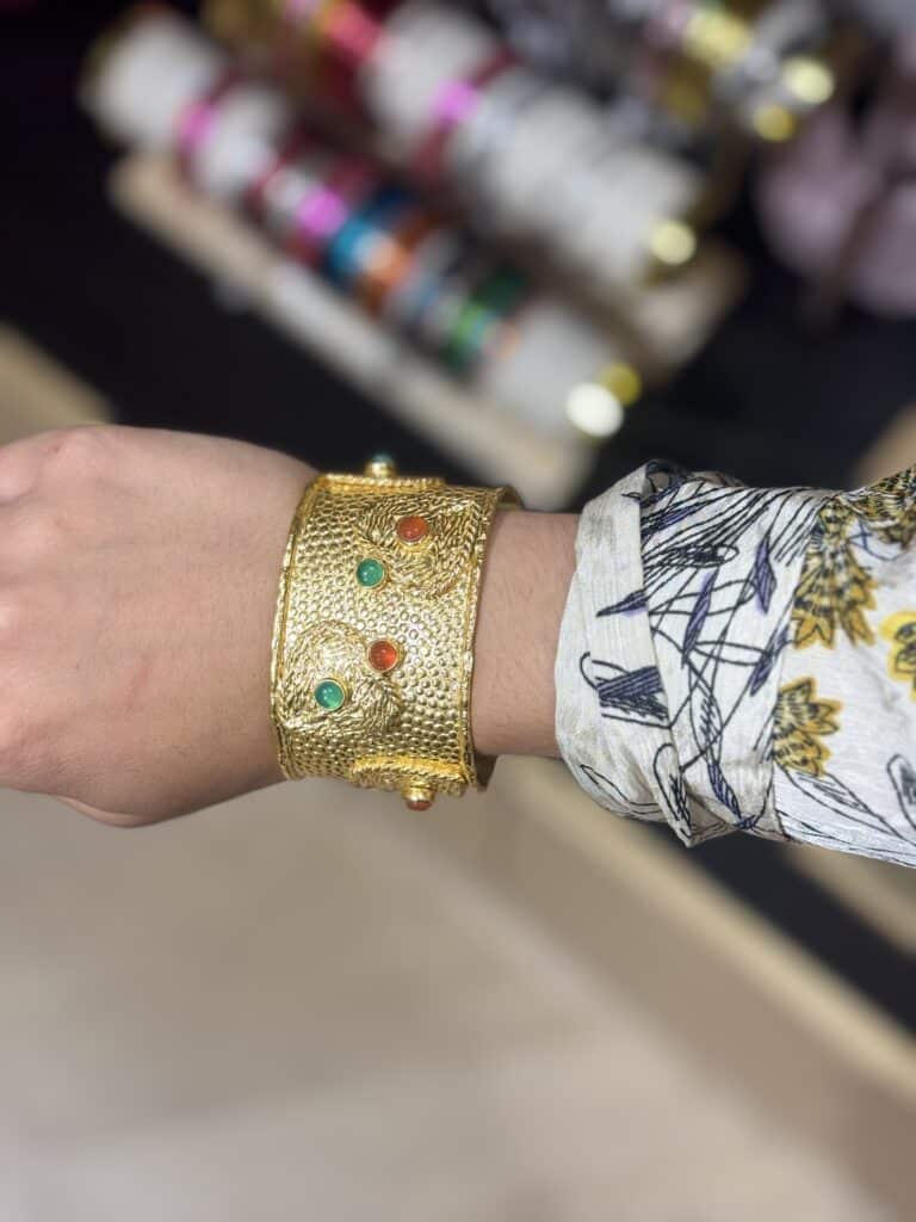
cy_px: 611
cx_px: 458
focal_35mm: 52
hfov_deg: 28.0
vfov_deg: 36.8
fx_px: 1835
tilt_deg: -71.2
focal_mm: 5.96
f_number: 1.6
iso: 40
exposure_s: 1/100
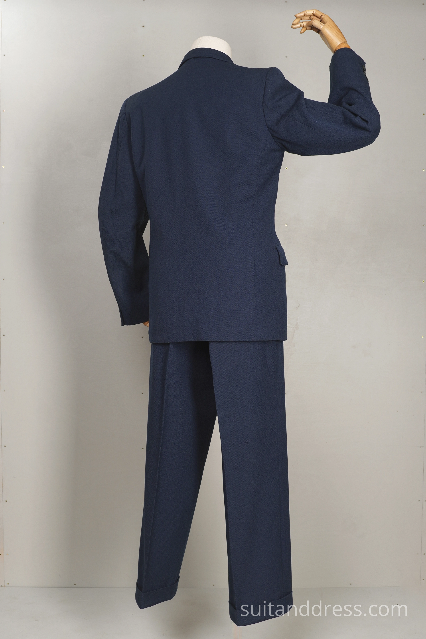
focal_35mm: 48
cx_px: 213
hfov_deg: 28.1
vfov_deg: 41.1
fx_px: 852
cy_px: 320
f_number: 5.6
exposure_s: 1/20
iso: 200
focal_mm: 32
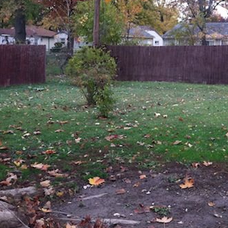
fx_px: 447
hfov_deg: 27.5
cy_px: 67
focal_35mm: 60
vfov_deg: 28.3
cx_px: 210
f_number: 2.8
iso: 100
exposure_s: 1/120
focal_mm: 3.85
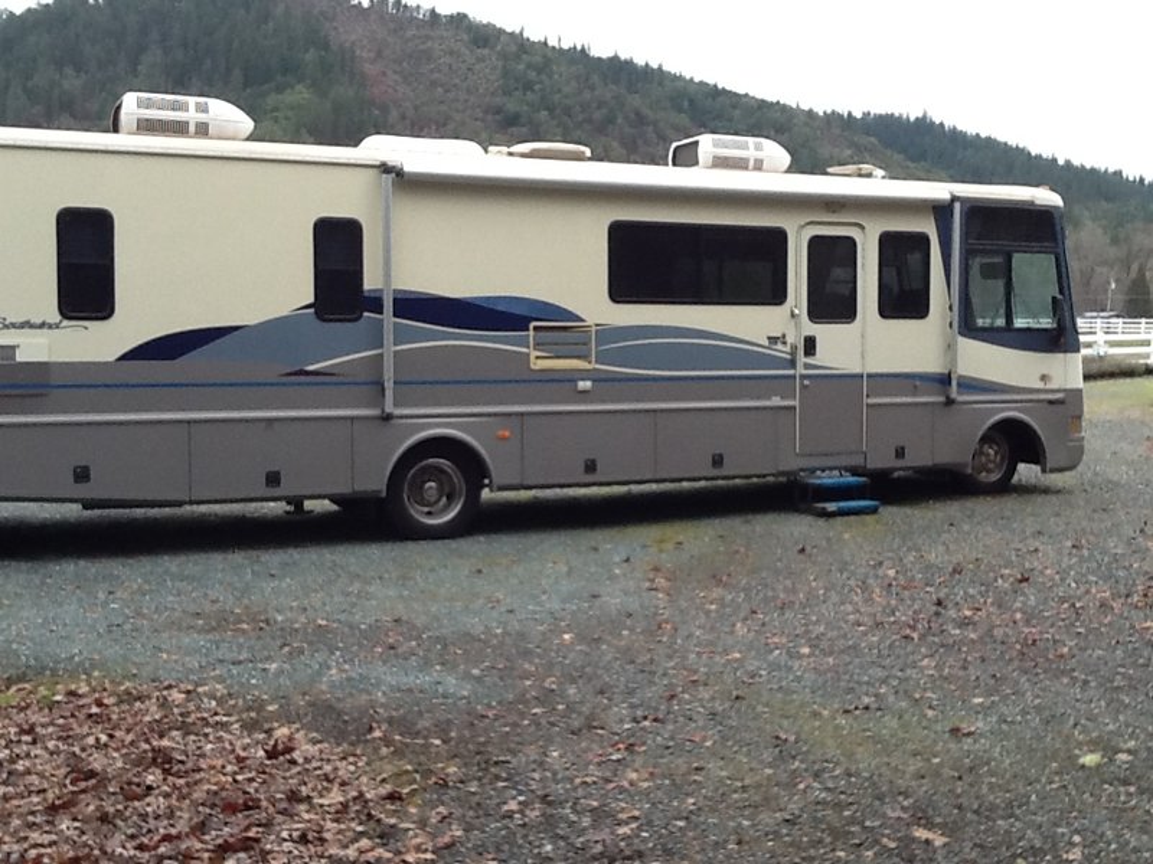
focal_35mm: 44
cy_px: 432
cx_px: 576
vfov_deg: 32.9
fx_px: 1466
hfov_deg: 42.9
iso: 40
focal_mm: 2.03
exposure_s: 1/139
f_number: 2.4
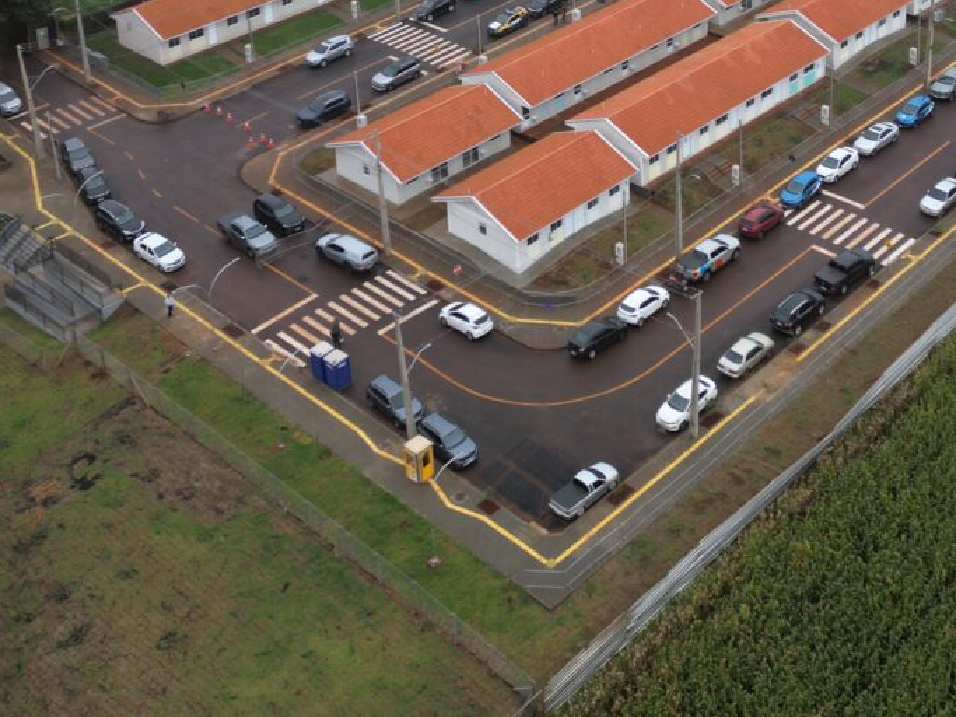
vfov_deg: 25.0
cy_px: -81
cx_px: 663
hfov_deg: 35.1
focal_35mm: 54
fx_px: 1491
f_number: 1.7
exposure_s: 1/640
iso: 100
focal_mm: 6.72
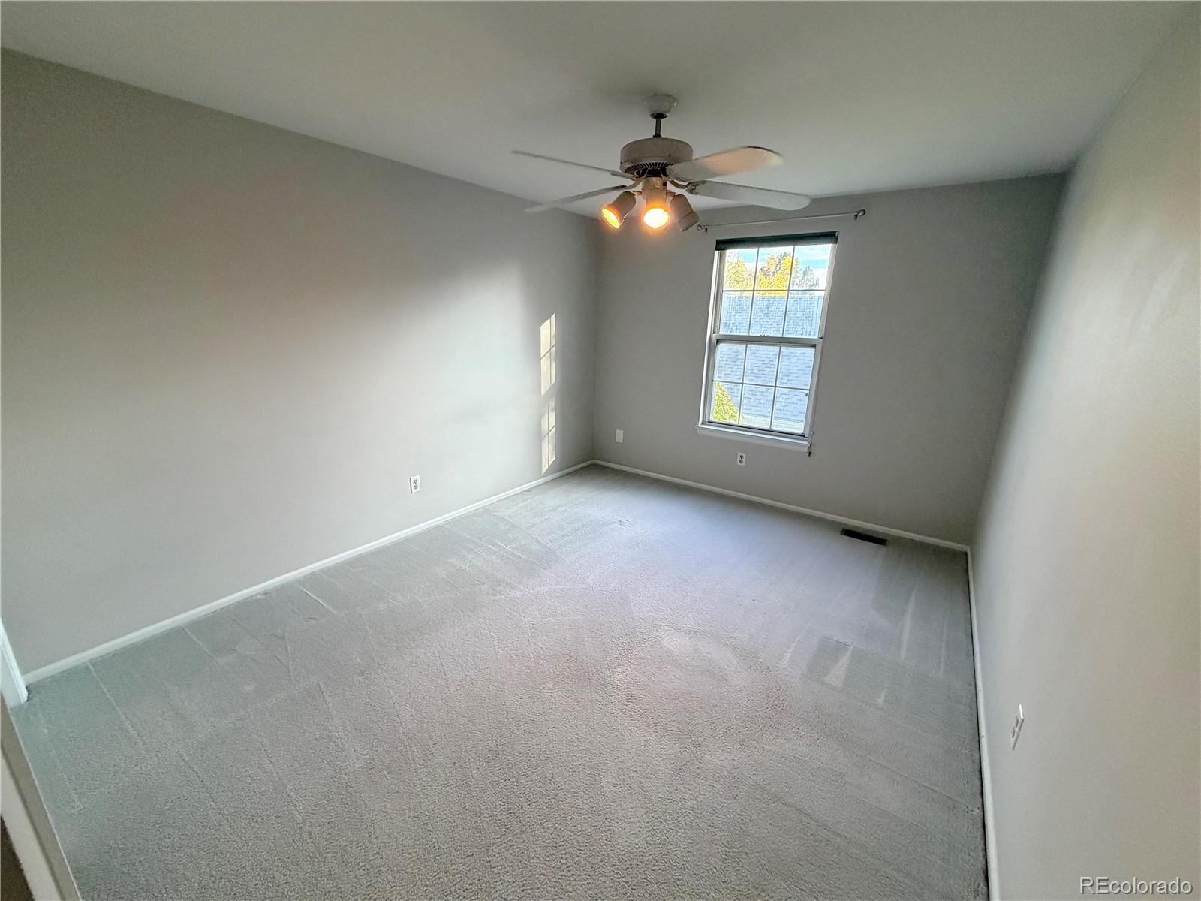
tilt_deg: -15.1
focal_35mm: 14
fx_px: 486
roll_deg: -1.8
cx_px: 600
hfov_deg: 102.1
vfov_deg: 85.7
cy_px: 450
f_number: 2.2
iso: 250
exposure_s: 1/120
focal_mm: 2.22
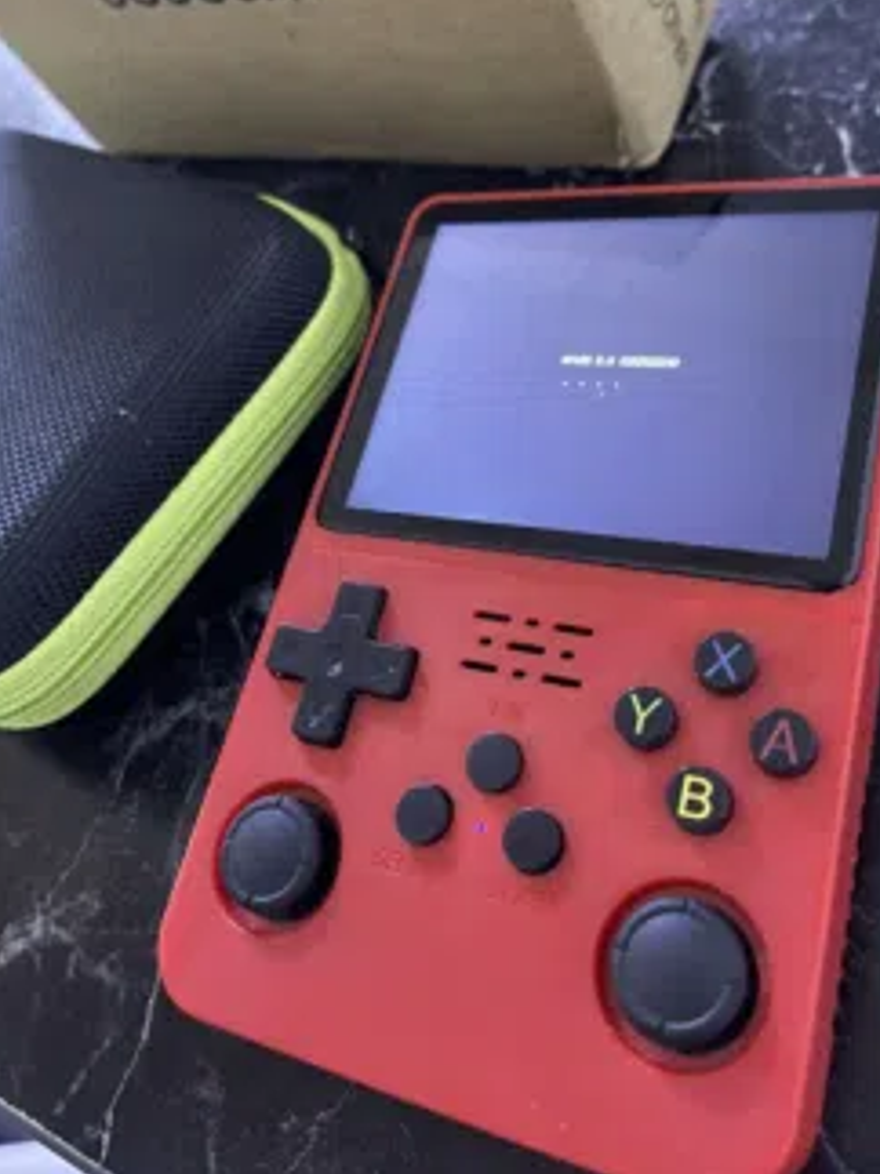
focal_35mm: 31
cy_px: 454
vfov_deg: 57.8
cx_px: 451
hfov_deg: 45.4
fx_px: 1051
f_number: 1.6
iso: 800
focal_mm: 5.1
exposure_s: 1/17
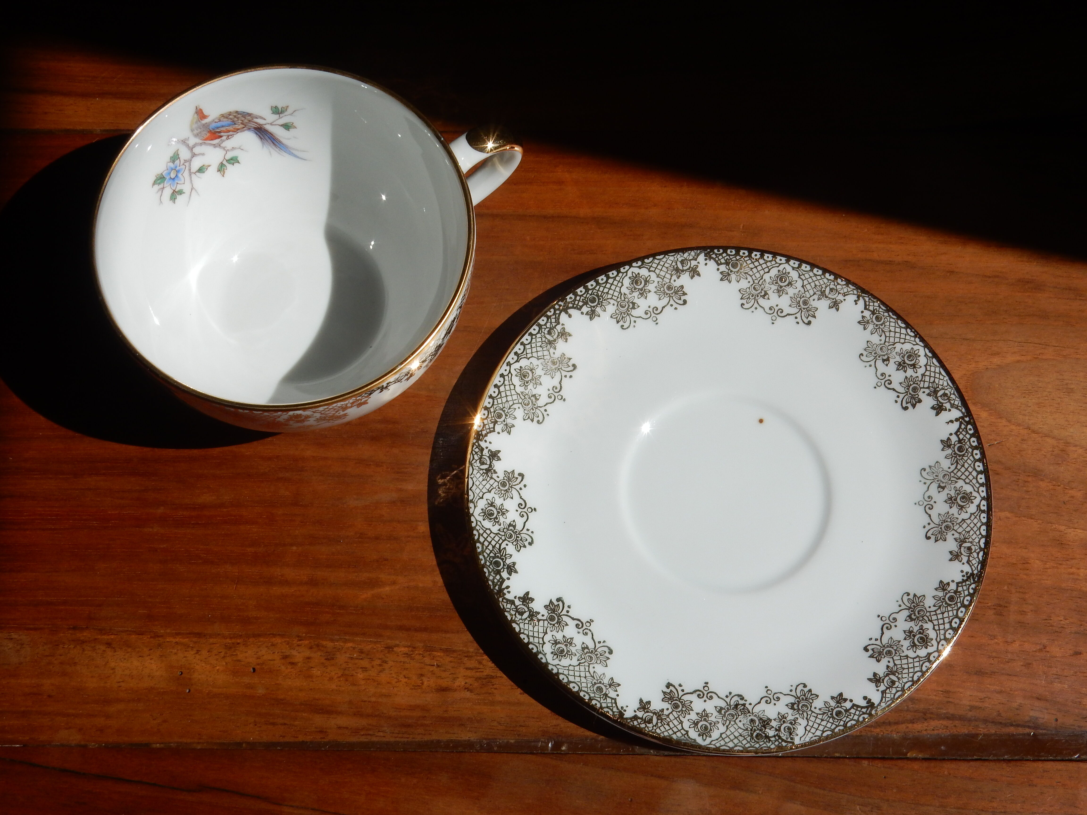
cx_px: 544
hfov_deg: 37.5
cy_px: 408
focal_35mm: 51
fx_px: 1601
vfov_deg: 28.6
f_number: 5
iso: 125
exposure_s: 1/2000
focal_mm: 9
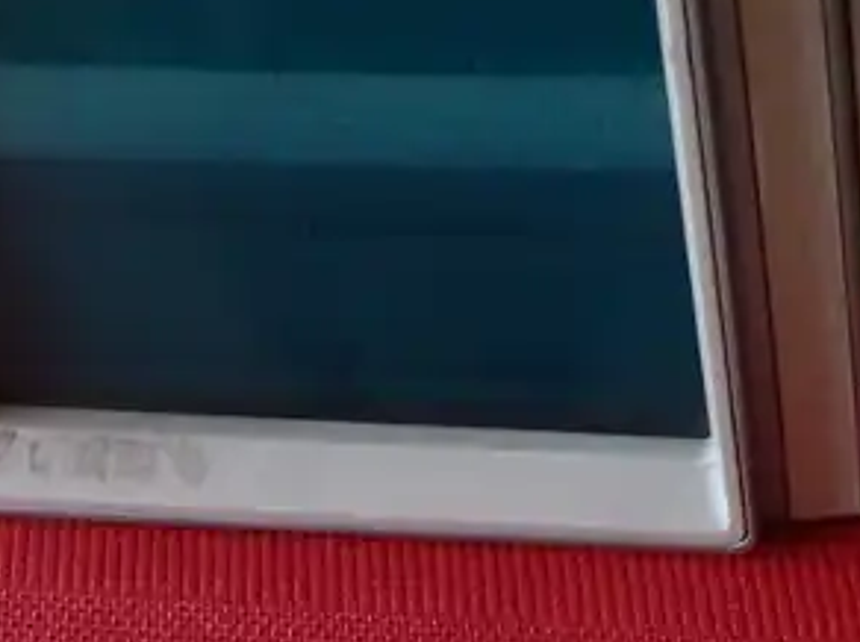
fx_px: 2976
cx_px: 1010
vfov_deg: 12.1
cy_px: -91
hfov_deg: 15.9
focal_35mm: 120
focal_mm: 4.28
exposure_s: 1/15
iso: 80
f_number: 2.4
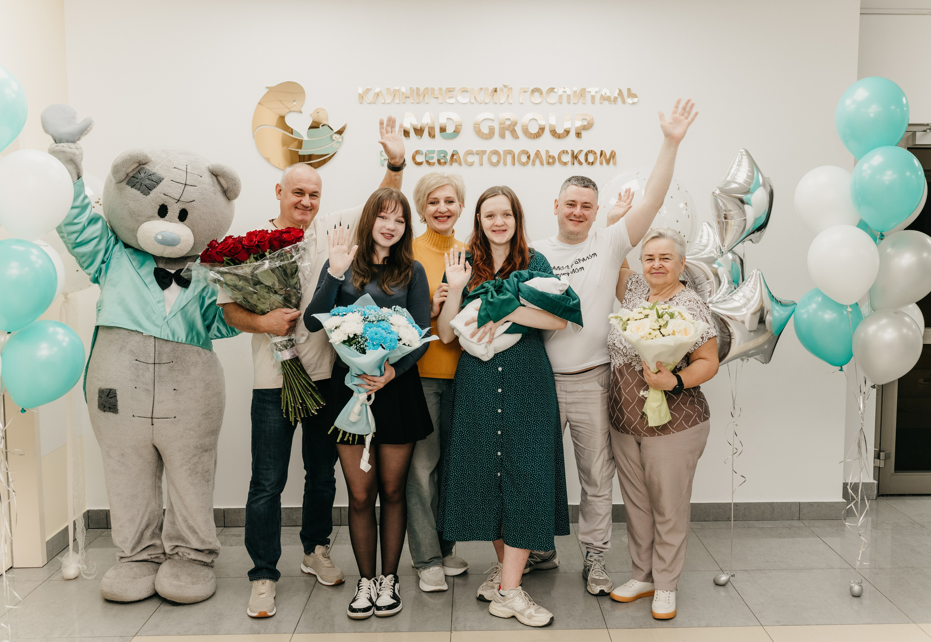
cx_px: 498
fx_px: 967
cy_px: 322
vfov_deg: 36.7
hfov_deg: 51.4
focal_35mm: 37
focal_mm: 35
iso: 400
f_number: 4
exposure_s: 1/160
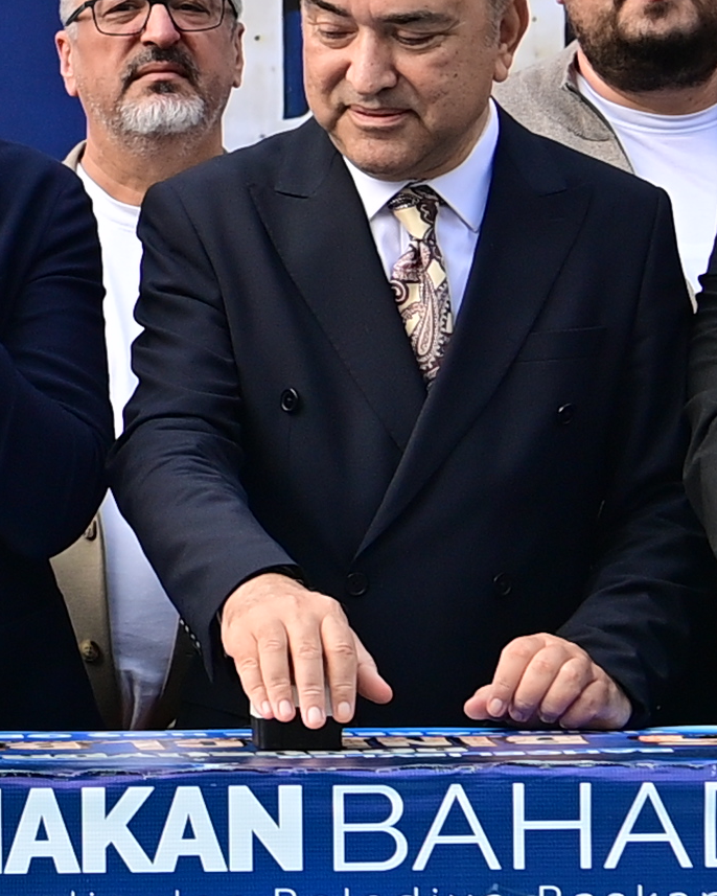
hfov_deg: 6.0
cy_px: 225
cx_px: 180
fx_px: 6788
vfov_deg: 7.5
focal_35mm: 256
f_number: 4.5
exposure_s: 1/500
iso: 100
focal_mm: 42
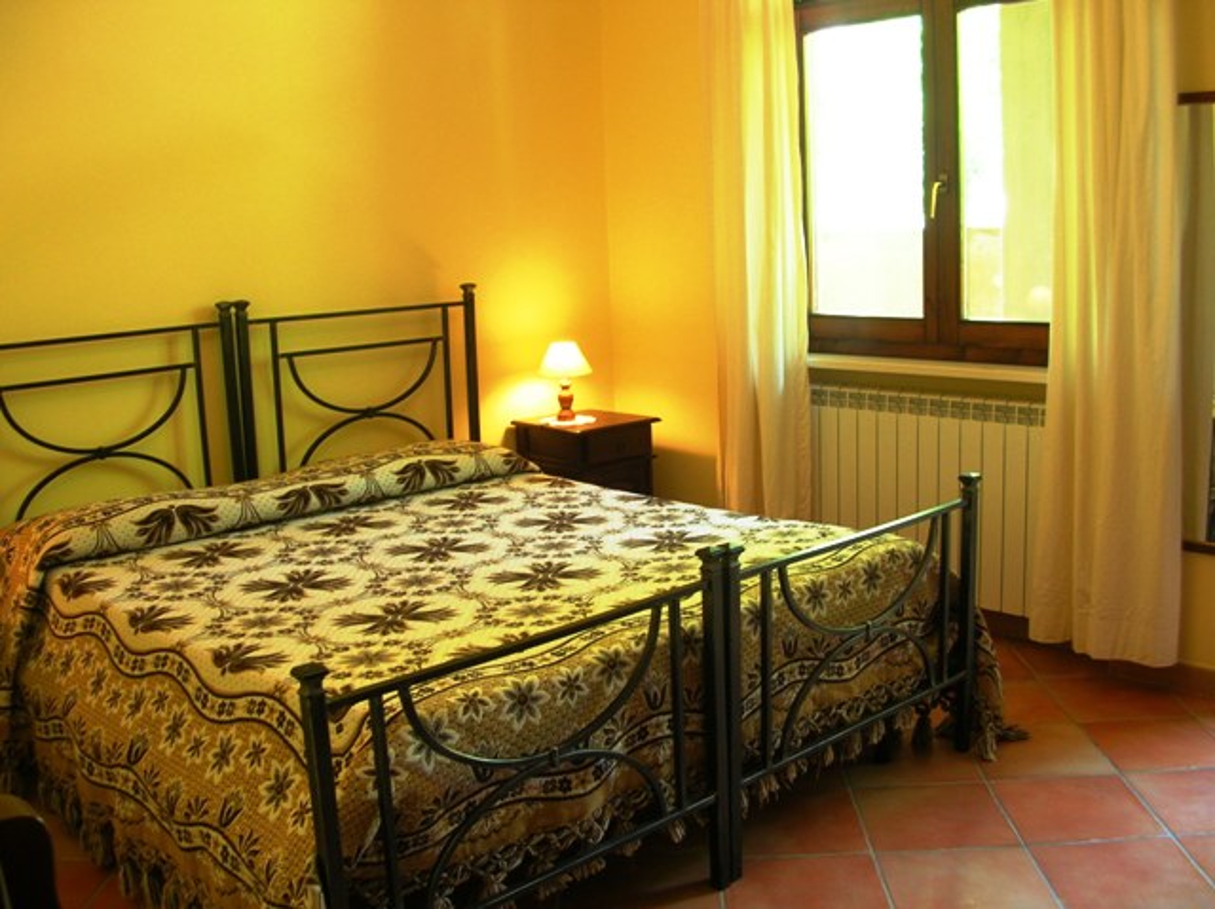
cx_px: 608
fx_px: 1228
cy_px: 454
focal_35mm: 35
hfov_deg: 52.7
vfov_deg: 40.6
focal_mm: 5.8
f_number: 2.8
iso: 55
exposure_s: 1/5.3
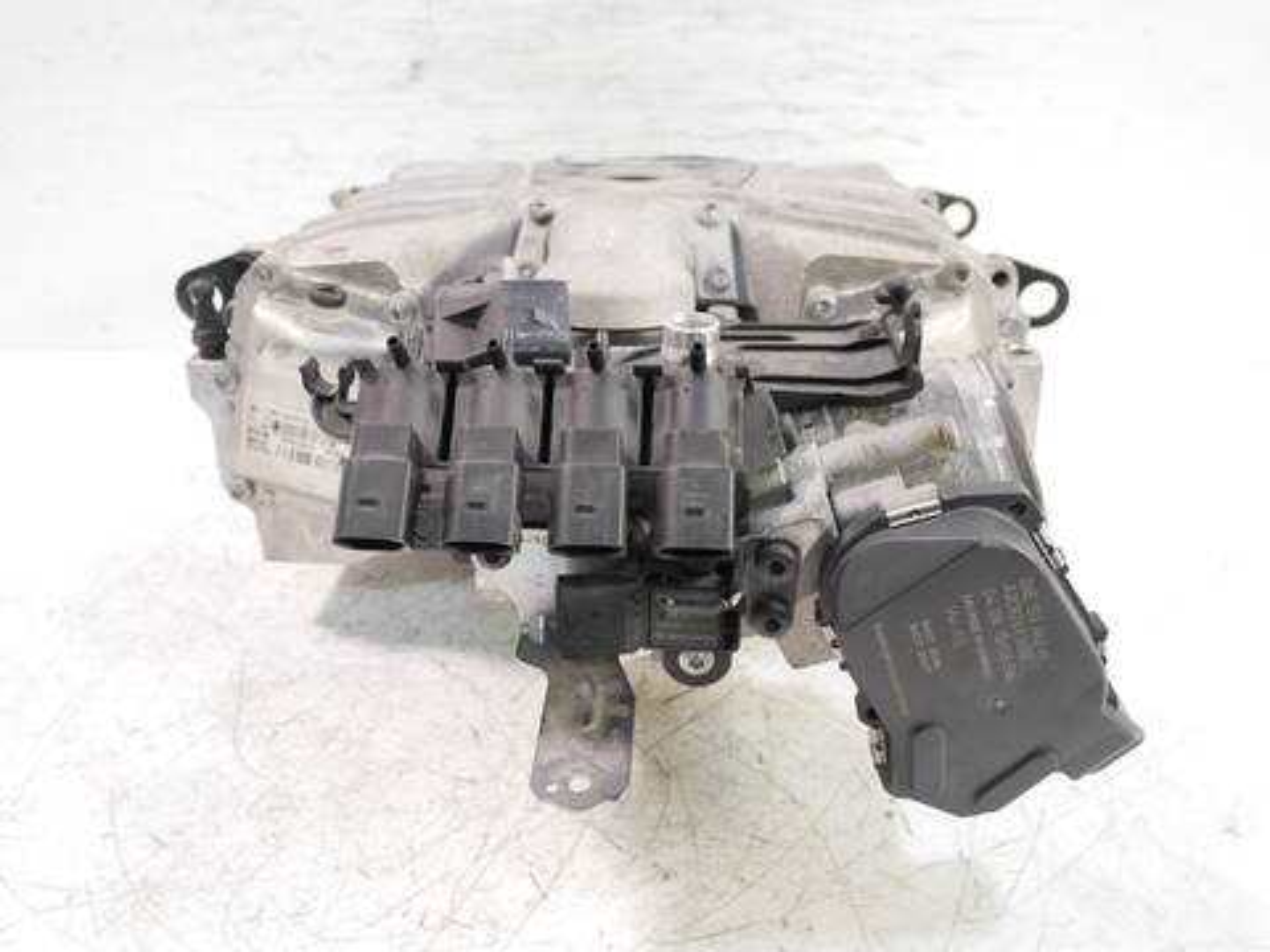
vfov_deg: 46.8
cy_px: 476
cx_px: 635
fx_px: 1101
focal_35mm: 30
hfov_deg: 60.0
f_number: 3.7
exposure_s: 1/60
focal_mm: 15
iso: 1600
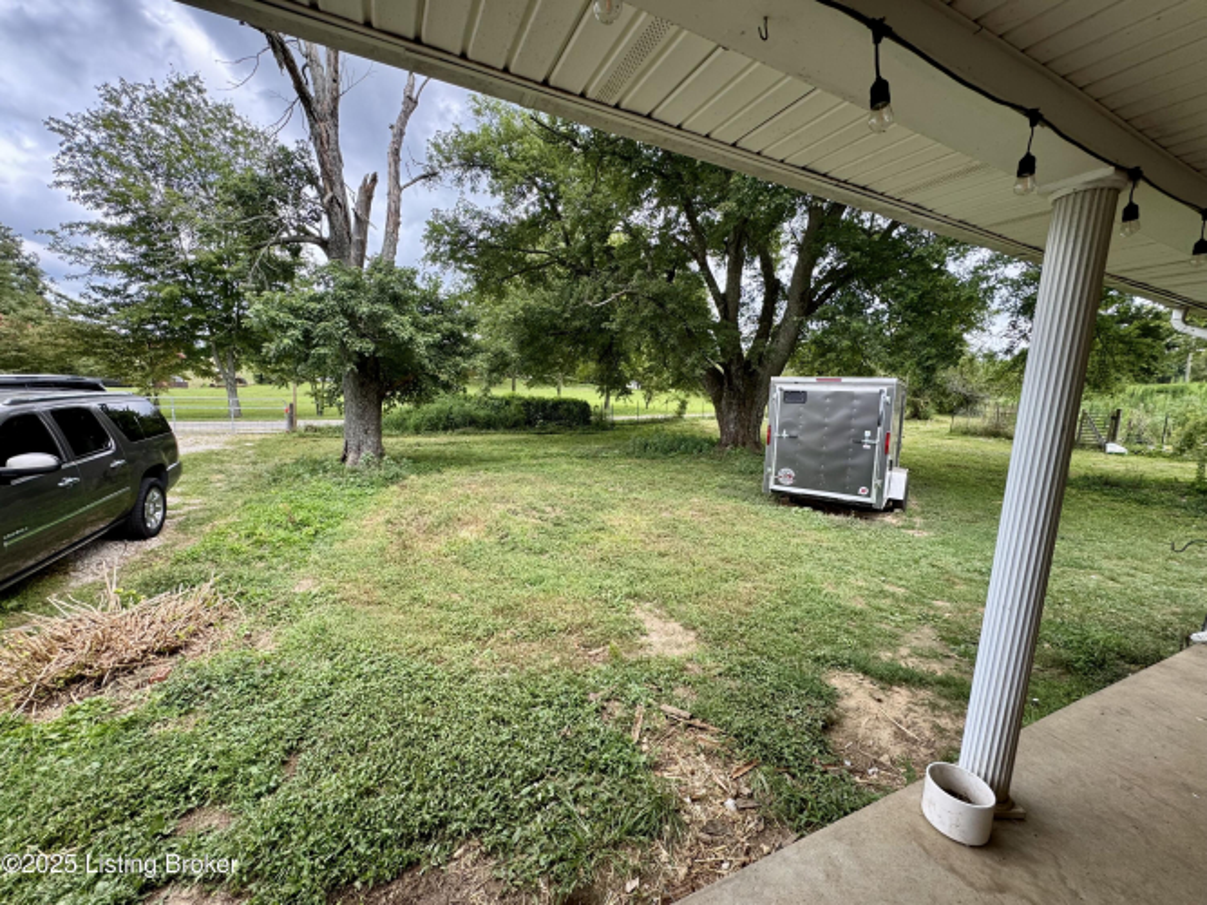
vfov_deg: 85.7
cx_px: 604
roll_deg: -4.0
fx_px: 488
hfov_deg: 102.1
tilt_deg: -8.3
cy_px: 452
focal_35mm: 14
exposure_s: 1/237
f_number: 2.2
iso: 40
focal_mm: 2.22
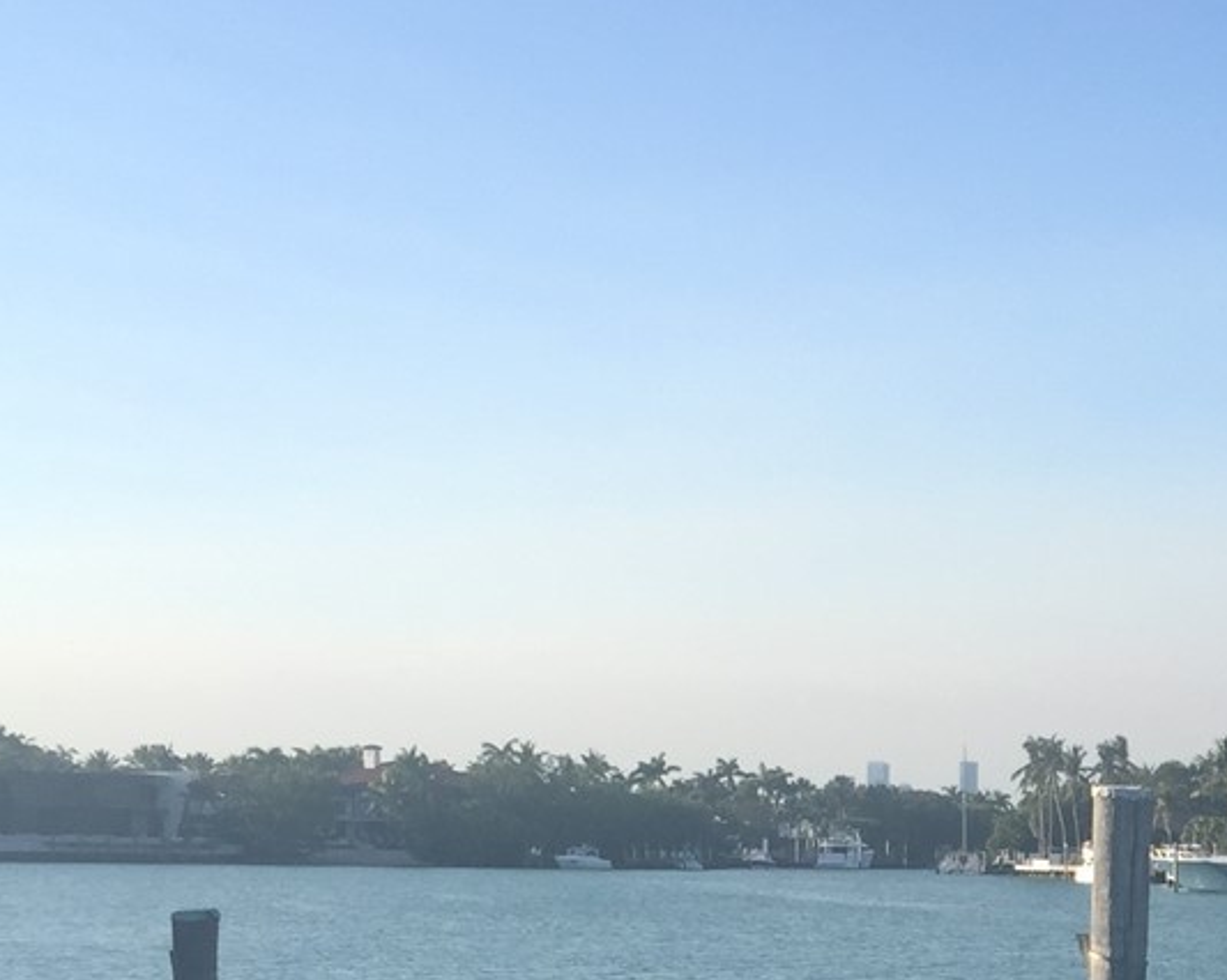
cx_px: 1436
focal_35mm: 85
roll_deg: -1.4
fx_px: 3086
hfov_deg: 21.1
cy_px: 1116
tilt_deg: -4.4
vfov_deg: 17.4
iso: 32
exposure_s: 1/842
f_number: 2.2
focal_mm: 4.15
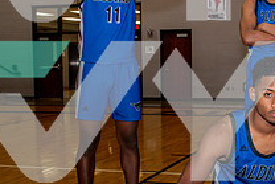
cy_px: 112
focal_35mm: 67
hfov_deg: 28.4
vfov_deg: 20.3
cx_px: 268
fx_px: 512
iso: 400
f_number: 6.3
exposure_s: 1/160
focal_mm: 24
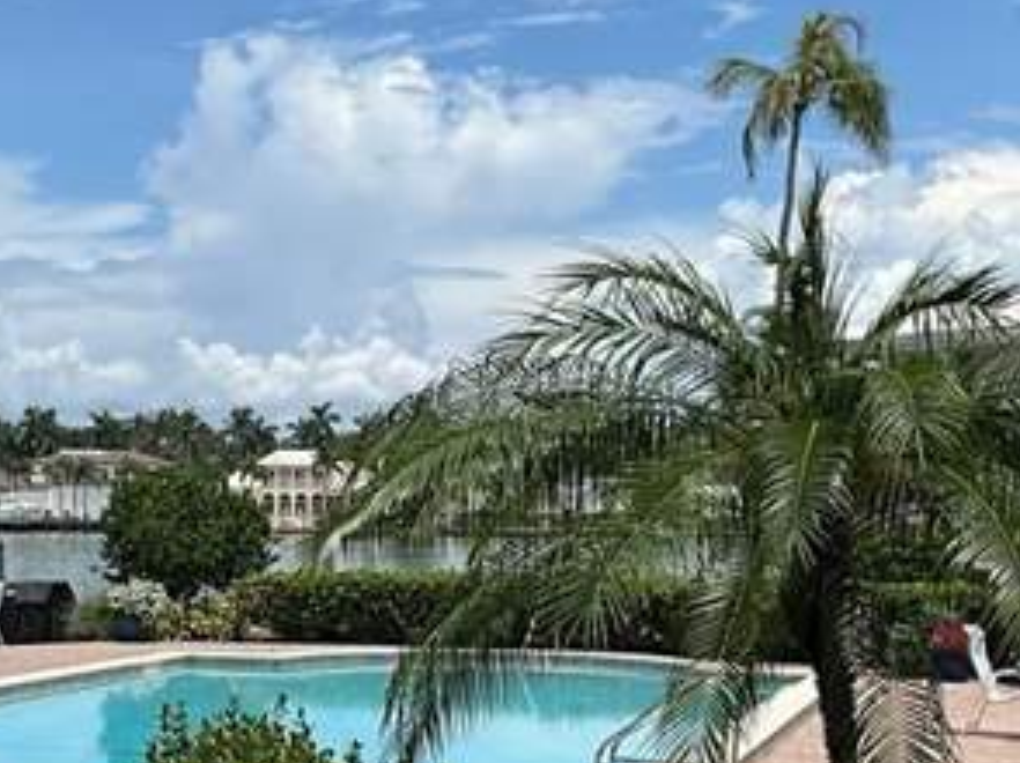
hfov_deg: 24.6
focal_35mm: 79
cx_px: 302
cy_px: 524
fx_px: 2326
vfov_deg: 18.6
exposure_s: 1/2538
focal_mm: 3
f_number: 1.8
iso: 25
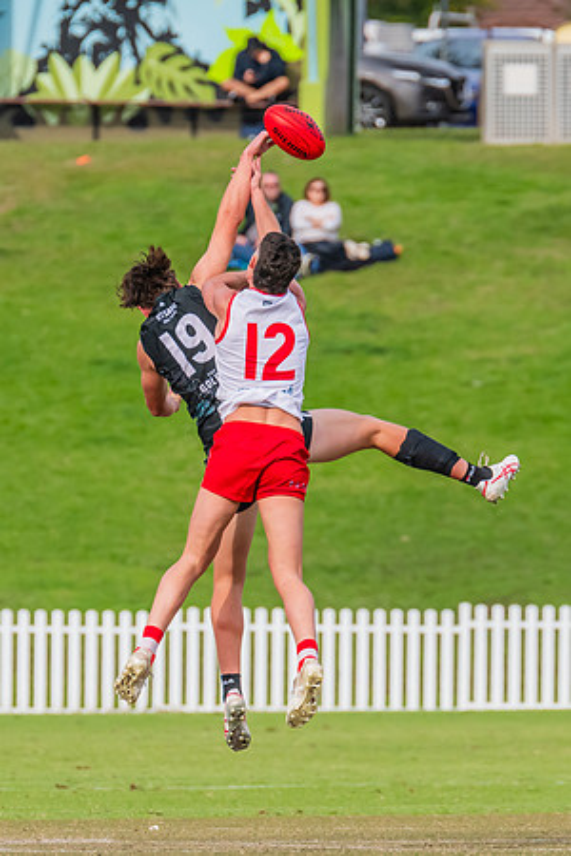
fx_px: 19234
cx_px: 183
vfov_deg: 2.6
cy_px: 367
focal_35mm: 809
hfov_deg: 1.7
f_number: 8
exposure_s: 1/1600
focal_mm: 420
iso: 800
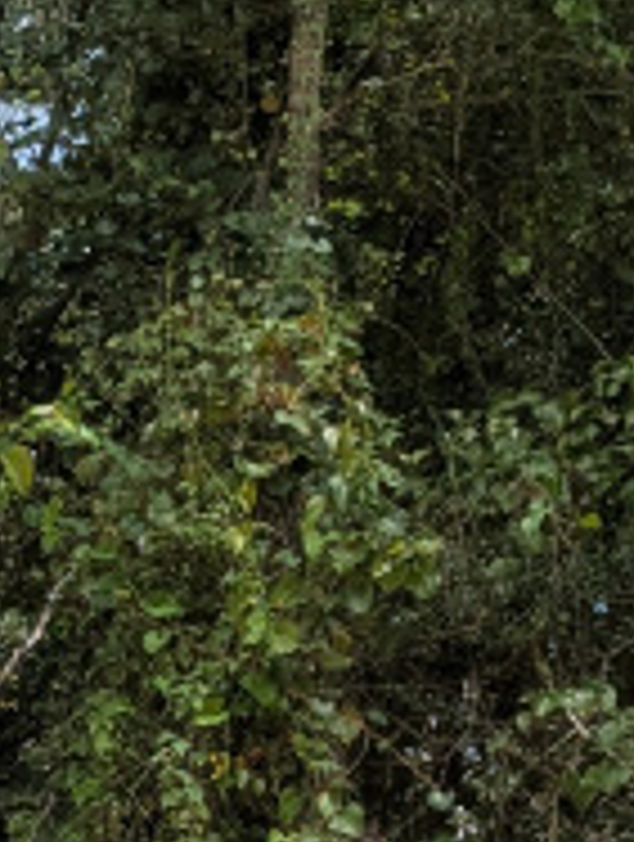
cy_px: 1166
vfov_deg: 14.3
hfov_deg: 11.0
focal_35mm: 131
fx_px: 3188
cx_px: -252
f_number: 1.85
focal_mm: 6.81
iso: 46
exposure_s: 1/1770
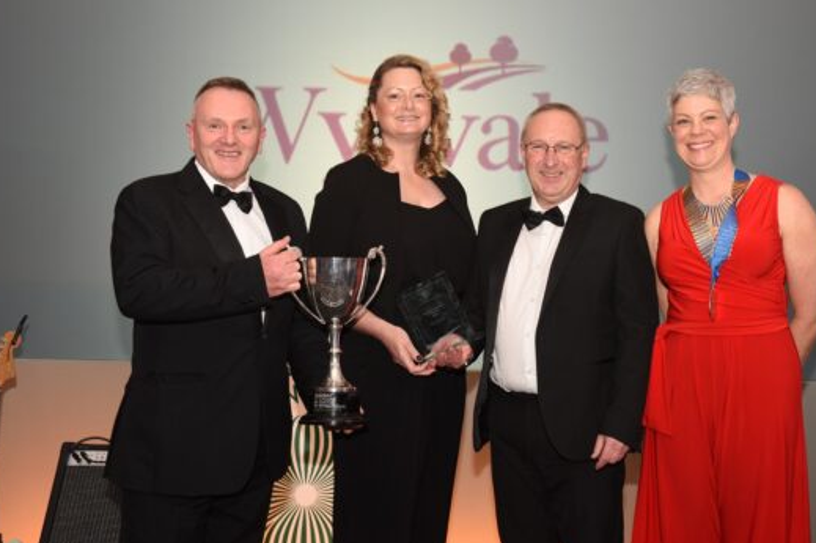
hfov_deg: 37.5
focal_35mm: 53
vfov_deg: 25.4
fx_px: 1200
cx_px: 446
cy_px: 227
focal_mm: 44
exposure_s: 1/80
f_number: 10
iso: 800
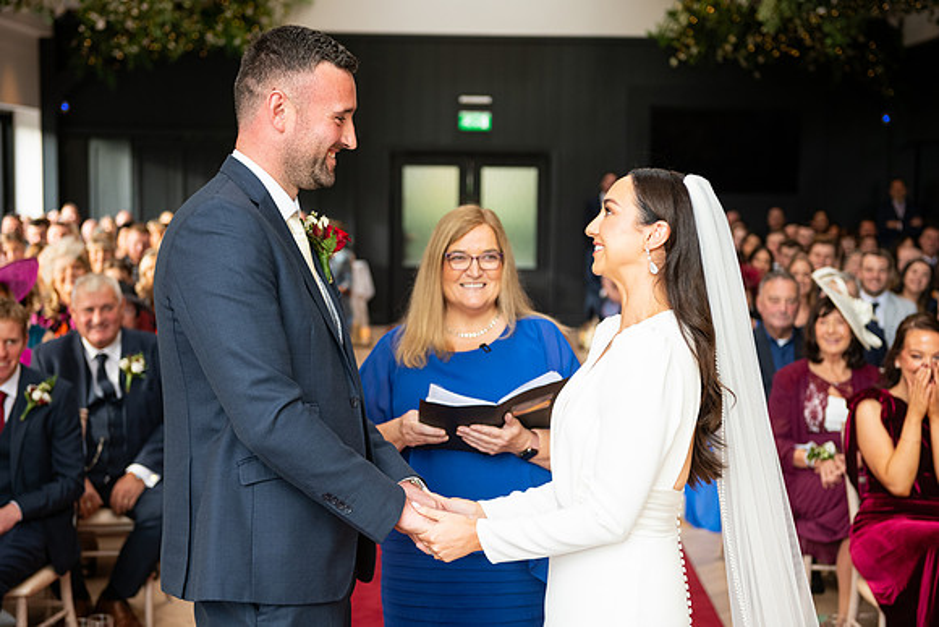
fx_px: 1513
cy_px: 314
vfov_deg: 23.4
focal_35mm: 58
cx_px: 470
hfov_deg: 34.5
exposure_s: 1/160
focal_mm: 58
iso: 640
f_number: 3.5
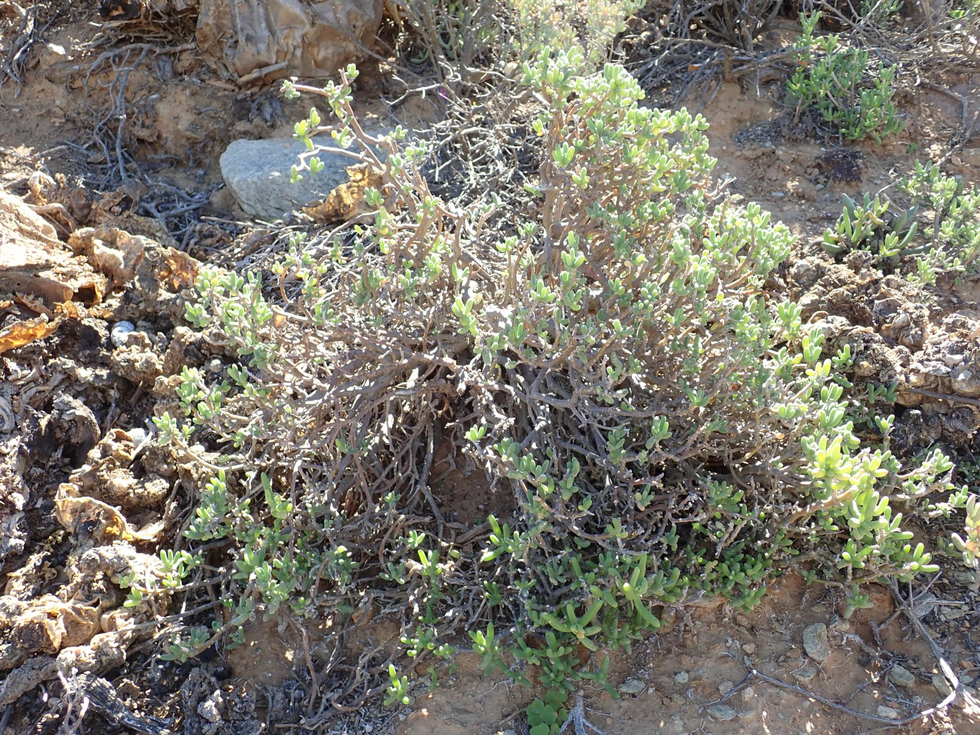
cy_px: 368
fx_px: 849
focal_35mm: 30
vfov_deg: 46.8
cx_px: 490
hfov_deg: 60.0
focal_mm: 5.5
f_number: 3.2
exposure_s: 1/160
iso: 100
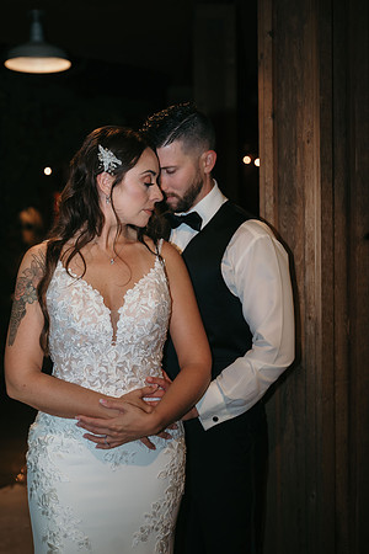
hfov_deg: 27.0
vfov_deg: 39.6
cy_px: 277
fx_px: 769
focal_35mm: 50
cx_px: 184
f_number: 2.8
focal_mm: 50
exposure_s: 1/100
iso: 500
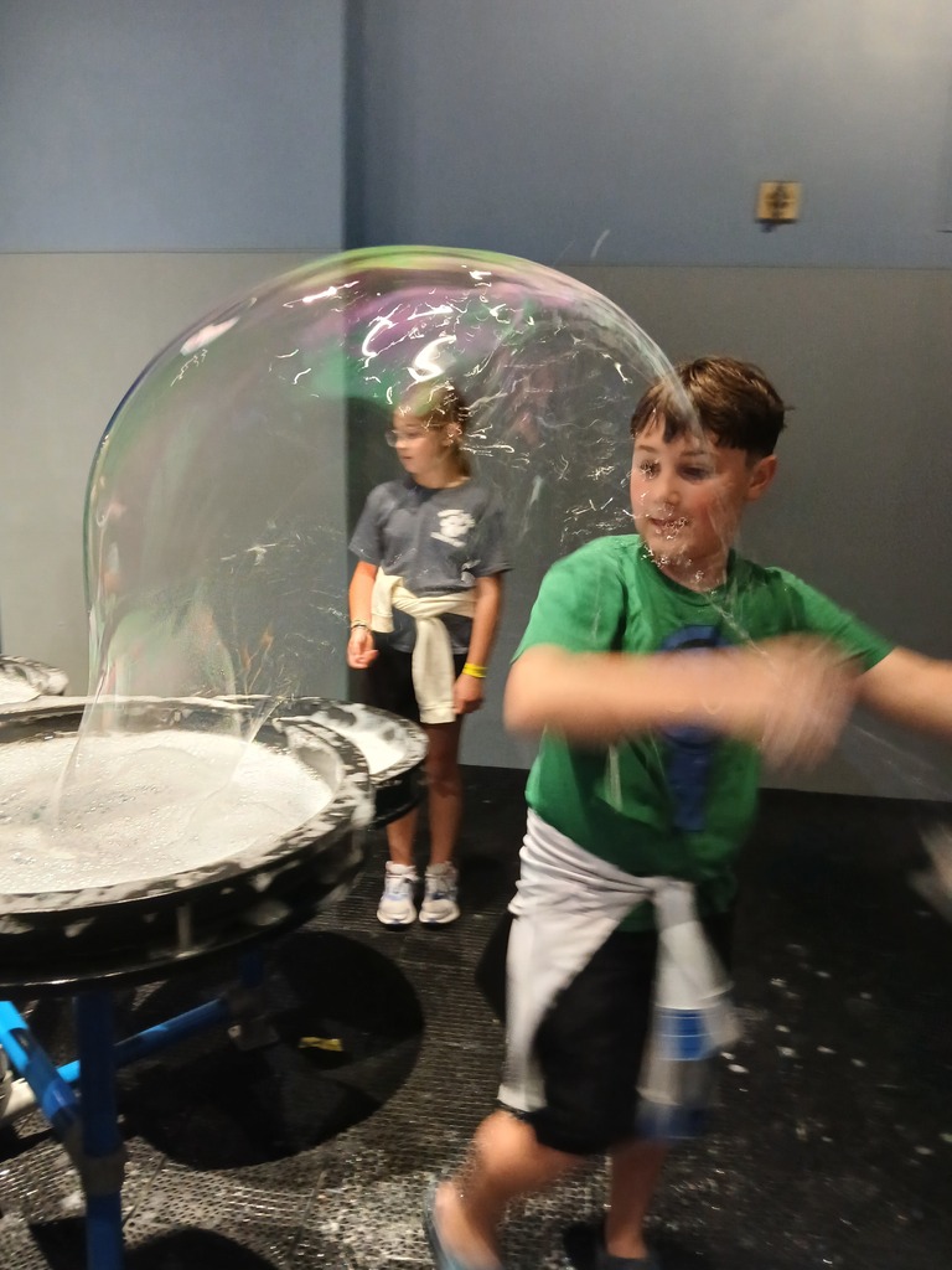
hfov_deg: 53.1
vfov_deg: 67.3
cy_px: 635
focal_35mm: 26
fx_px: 953
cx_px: 476
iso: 400
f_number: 1.8
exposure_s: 1/24
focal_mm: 3.98
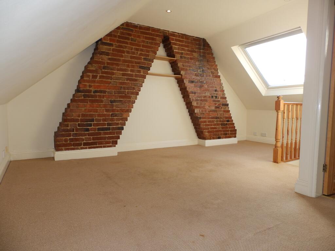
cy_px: 126
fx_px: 213
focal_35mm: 22
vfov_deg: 61.1
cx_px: 168
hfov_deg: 76.4
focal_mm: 4
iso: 80
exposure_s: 1/100
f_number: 3.4
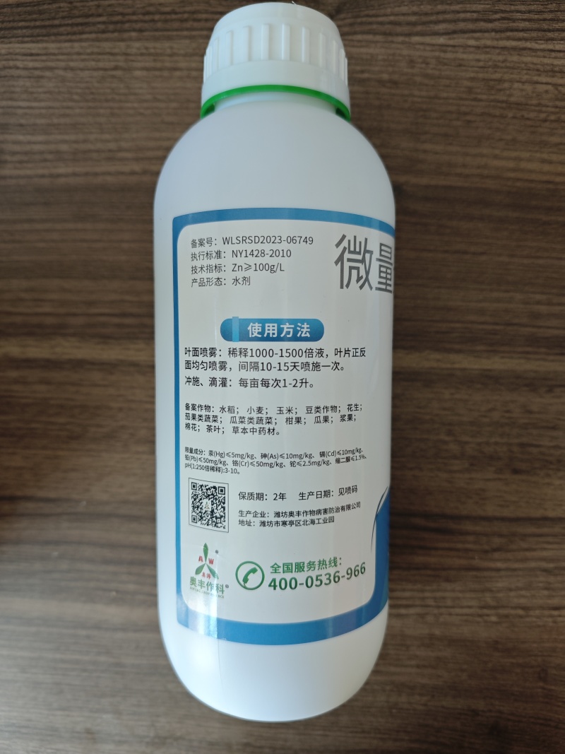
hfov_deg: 58.9
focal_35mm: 23
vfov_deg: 73.9
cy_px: 377
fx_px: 501
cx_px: 282
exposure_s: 1/100
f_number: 1.6
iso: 200
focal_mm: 6.55
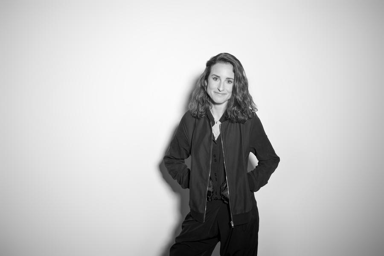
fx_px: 533
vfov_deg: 27.0
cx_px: 192
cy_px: 128
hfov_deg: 39.6
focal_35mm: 50
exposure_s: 1/125
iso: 125
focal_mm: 50
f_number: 6.3
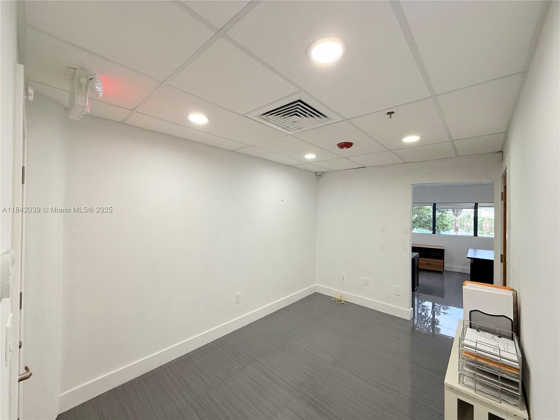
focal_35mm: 14
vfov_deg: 85.7
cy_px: 210
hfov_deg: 102.1
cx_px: 280
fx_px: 226
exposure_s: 1/120
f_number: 2.2
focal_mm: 2.22
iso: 200
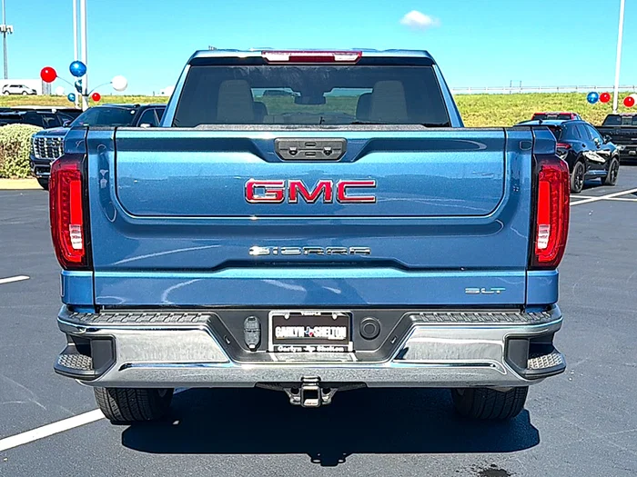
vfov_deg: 38.7
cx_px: 318
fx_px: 681
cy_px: 238
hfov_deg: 50.1
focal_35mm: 37
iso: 80
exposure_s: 1/2525
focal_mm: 6.76
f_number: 1.78
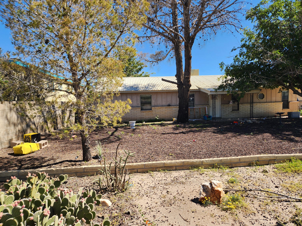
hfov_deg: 73.9
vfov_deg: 58.9
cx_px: 151
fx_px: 201
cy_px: 113
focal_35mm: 23
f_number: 1.8
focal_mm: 5.4
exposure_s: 1/929
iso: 20
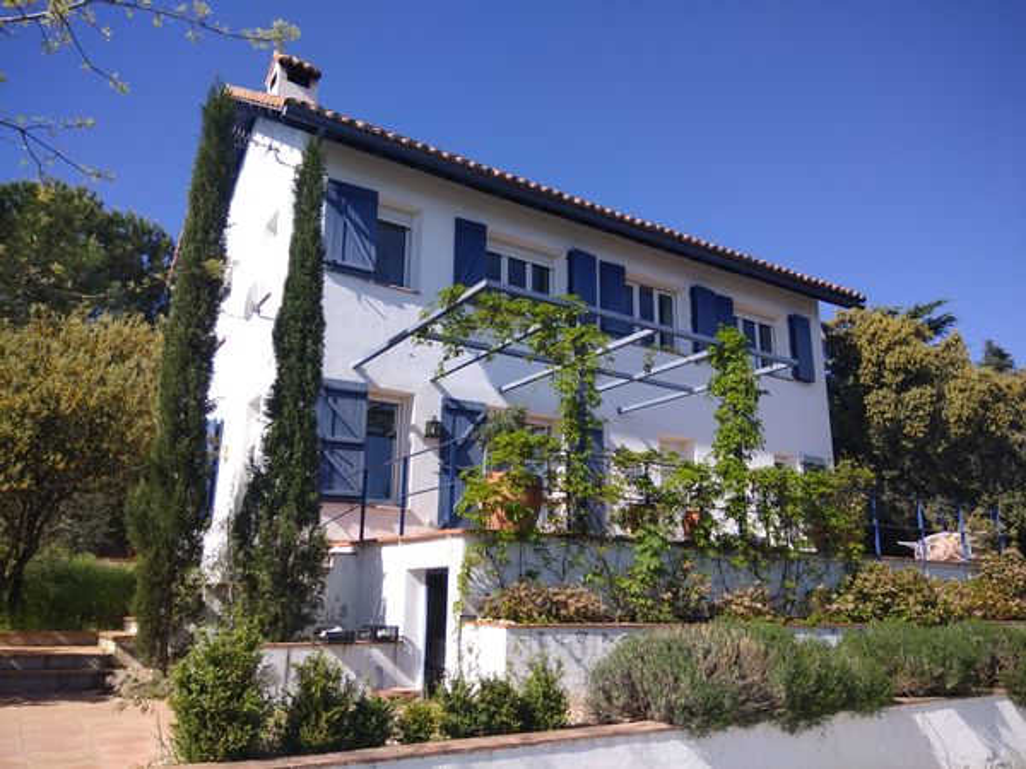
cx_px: 513
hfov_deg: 79.0
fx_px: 622
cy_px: 384
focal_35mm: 21
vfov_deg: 63.4
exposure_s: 1/950
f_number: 2
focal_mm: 3.57
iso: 100
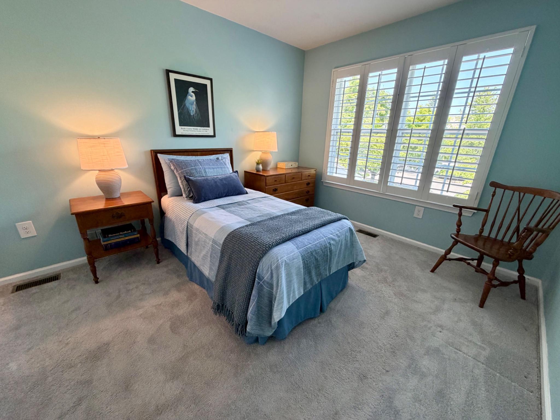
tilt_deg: -18.5
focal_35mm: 14
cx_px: 280
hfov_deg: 102.1
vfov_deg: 85.7
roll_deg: -1.7
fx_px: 226
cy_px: 210
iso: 250
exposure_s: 1/120
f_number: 2.2
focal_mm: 2.22
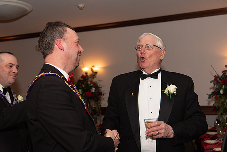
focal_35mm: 48
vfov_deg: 28.1
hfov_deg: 41.1
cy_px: 76
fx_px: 303
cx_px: 114
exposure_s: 1/200
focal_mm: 48
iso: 800
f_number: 4
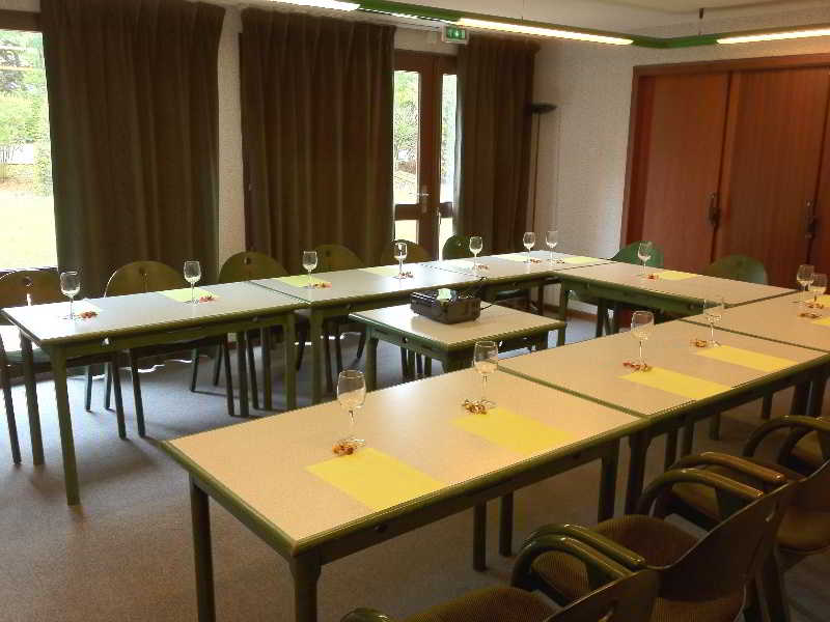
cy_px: 311
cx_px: 415
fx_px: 839
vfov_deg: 40.7
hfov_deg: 52.6
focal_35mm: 35
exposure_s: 1/30
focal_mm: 4.28
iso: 64
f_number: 2.4
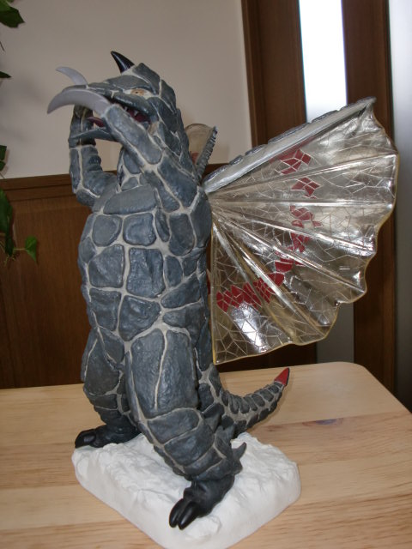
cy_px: 274
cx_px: 206
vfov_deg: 51.4
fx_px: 571
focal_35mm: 36
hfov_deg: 39.7
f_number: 2.8
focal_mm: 6.3
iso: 125
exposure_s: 1/60
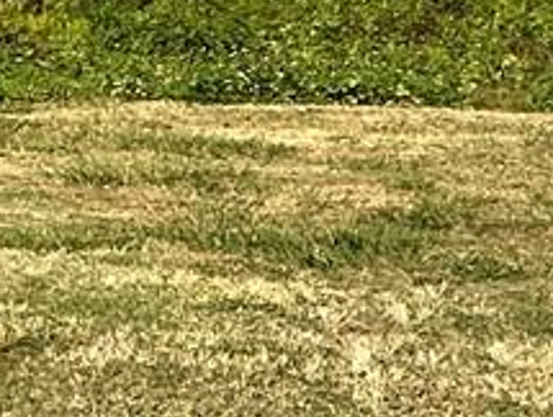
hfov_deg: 14.1
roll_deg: +2.2
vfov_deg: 14.3
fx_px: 1664
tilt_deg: -5.9
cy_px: 167
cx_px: -710
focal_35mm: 104
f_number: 2.2
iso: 50
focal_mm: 2.22
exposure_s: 1/2882
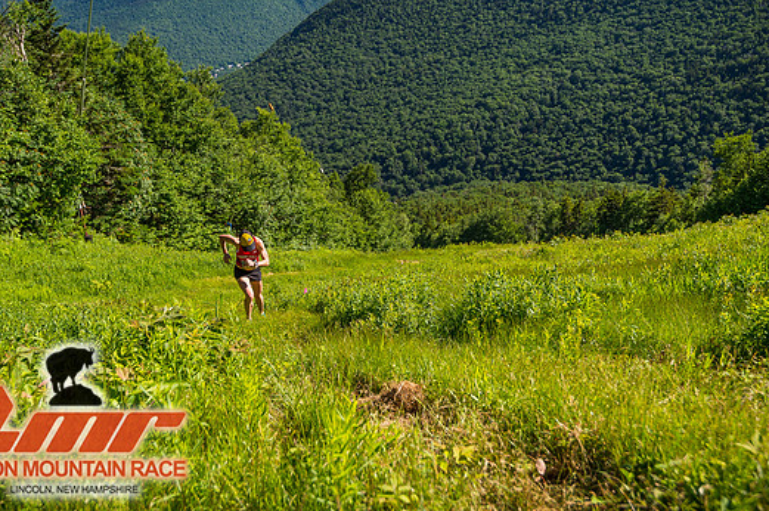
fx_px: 832
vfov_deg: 34.1
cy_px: 229
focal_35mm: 39
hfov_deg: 49.6
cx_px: 365
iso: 100
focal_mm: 35
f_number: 6.3
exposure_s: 1/250
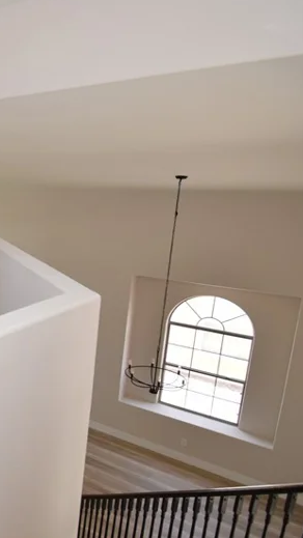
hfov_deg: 26.9
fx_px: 443
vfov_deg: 62.6
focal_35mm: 31
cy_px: 276
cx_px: -150
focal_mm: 10
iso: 800
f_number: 5.6
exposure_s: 1/200
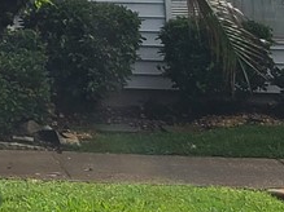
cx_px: -533
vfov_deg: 7.4
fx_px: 1558
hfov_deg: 8.8
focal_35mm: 190
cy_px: -239
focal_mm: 5.4
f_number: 1.8
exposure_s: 1/3924
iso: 40
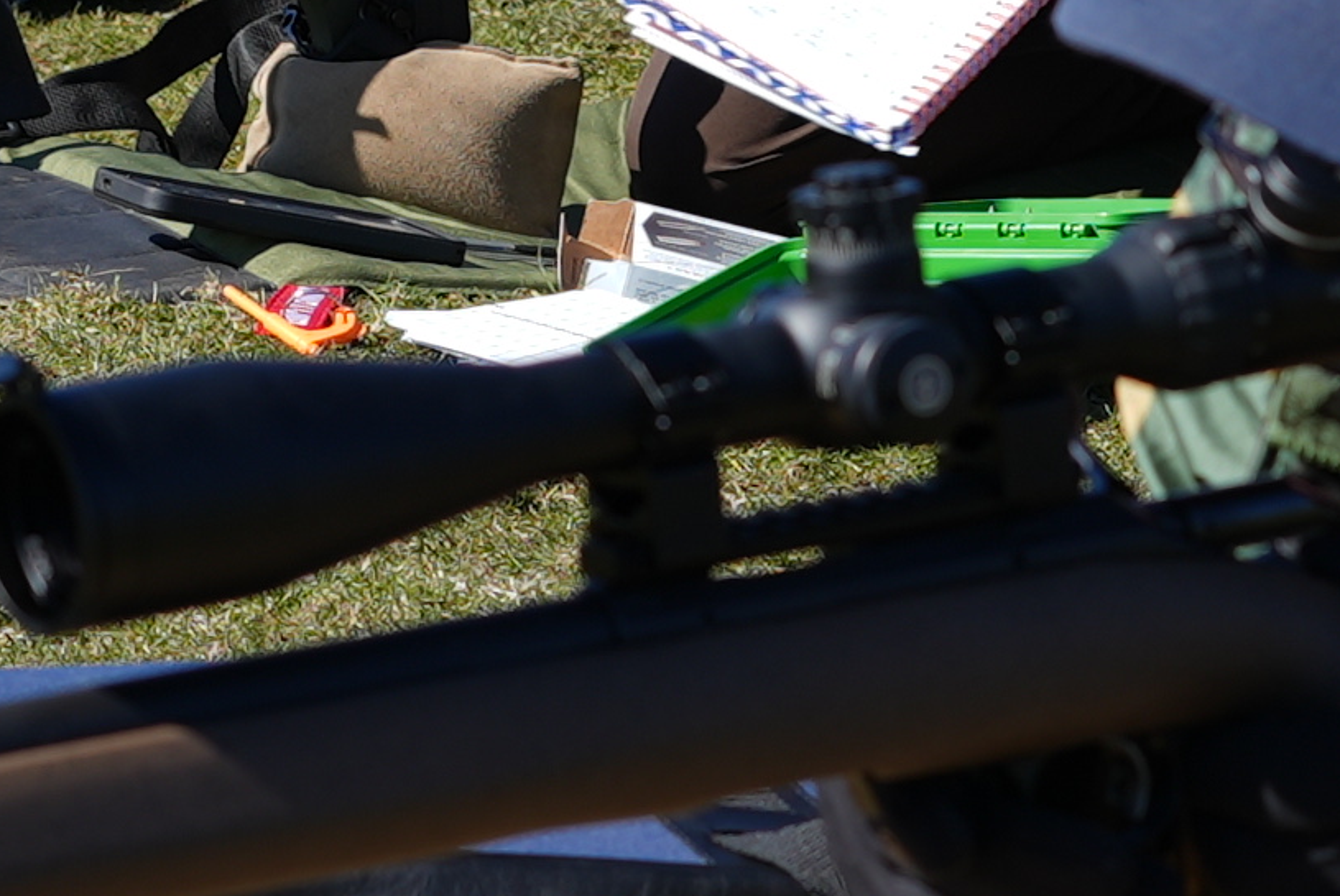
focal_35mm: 260
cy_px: -513
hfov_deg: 7.9
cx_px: 613
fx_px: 9686
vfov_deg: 5.2
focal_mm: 50
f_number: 5.6
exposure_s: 1/200
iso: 50
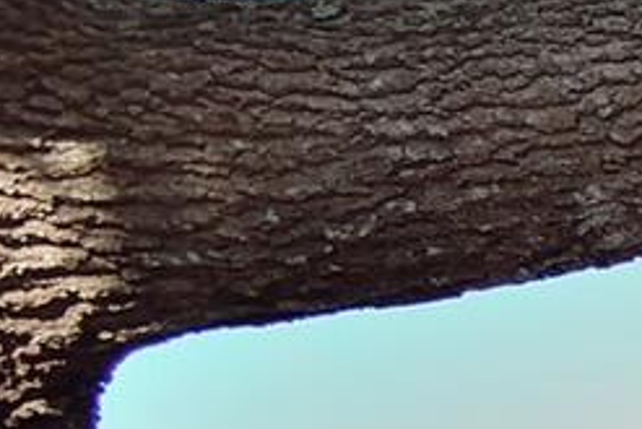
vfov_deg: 11.1
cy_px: 1123
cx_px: 2038
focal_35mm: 97
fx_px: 1731
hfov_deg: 10.8
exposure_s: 1/200
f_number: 4.5
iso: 200
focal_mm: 10
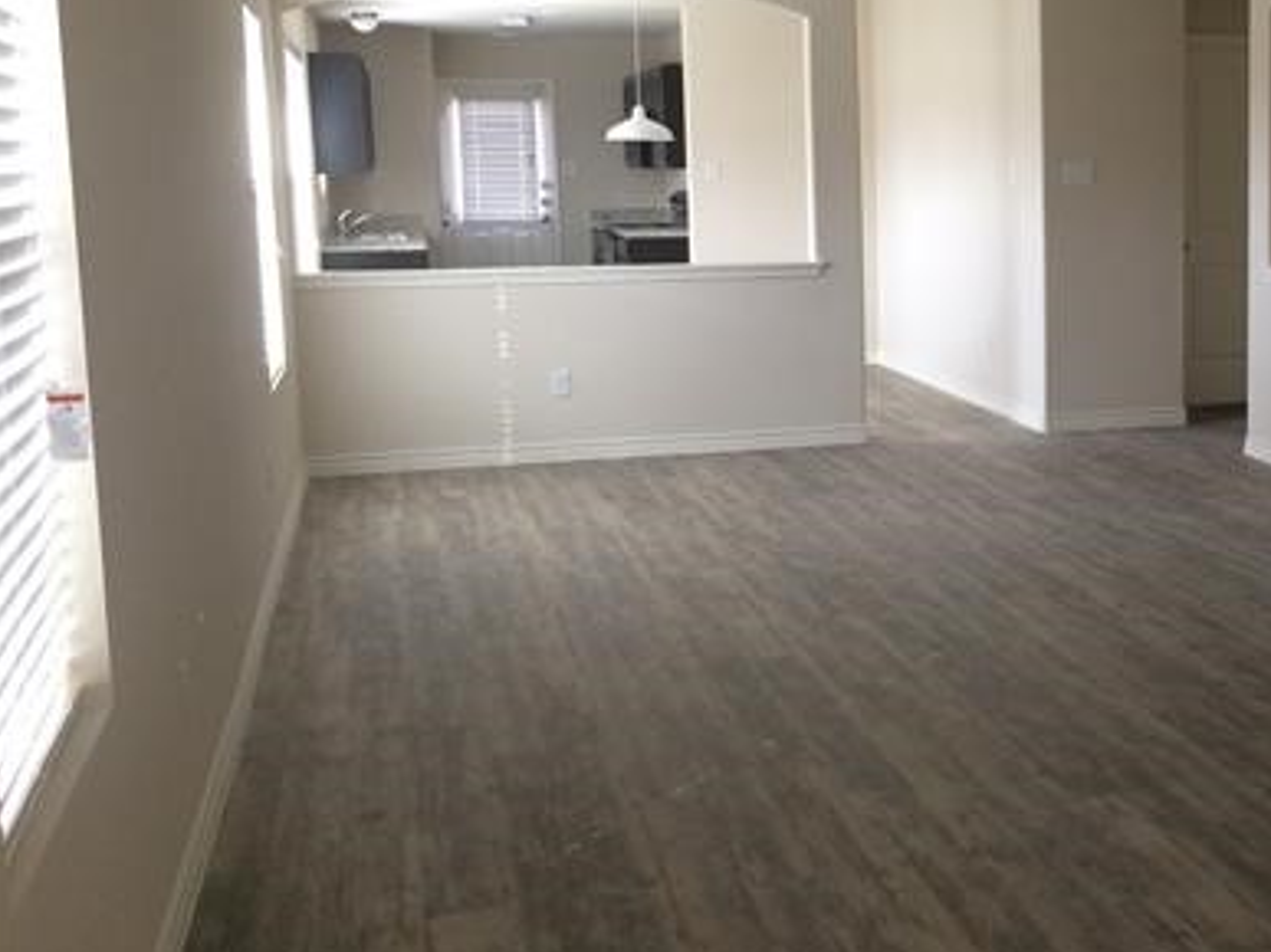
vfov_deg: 30.2
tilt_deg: -8.5
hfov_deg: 38.0
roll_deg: +1.1
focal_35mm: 48
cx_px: 1044
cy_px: 394
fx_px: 1762
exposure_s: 1/30
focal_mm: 4.15
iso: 64
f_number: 2.2
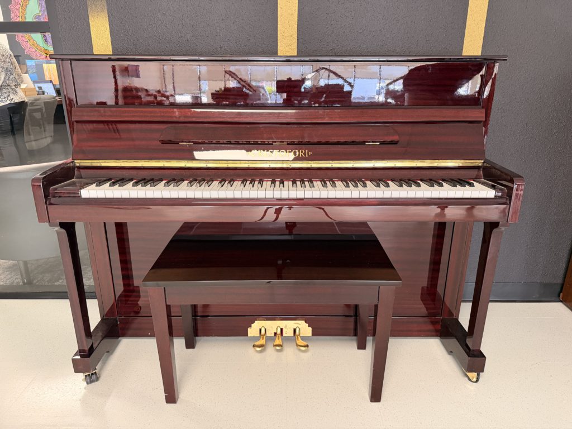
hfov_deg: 71.6
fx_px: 397
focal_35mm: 24
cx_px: 286
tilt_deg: -19.2
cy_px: 214
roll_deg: +0.1
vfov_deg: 56.8
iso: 320
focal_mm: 6.76
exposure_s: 1/60
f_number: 1.78
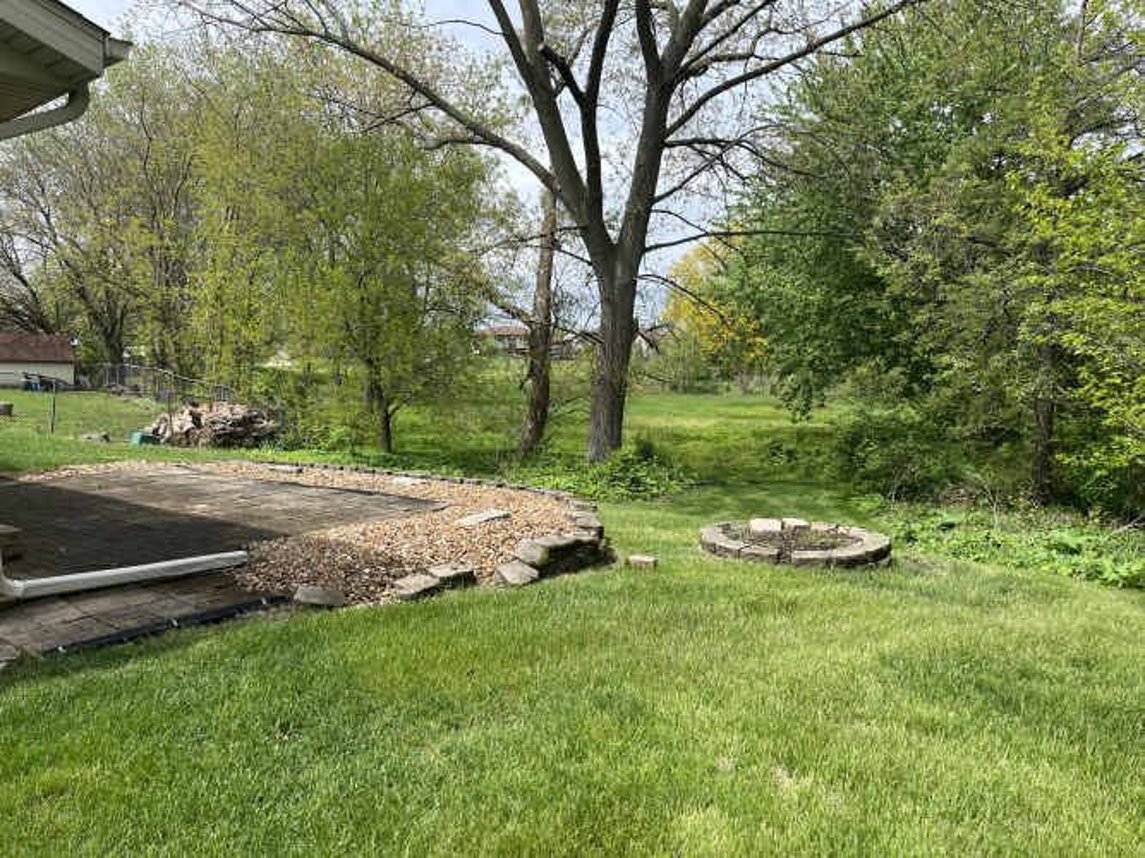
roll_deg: +1.2
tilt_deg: -5.1
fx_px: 860
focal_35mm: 26
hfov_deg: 67.3
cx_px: 572
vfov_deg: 53.0
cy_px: 429
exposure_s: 1/2101
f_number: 1.6
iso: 50
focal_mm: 5.1
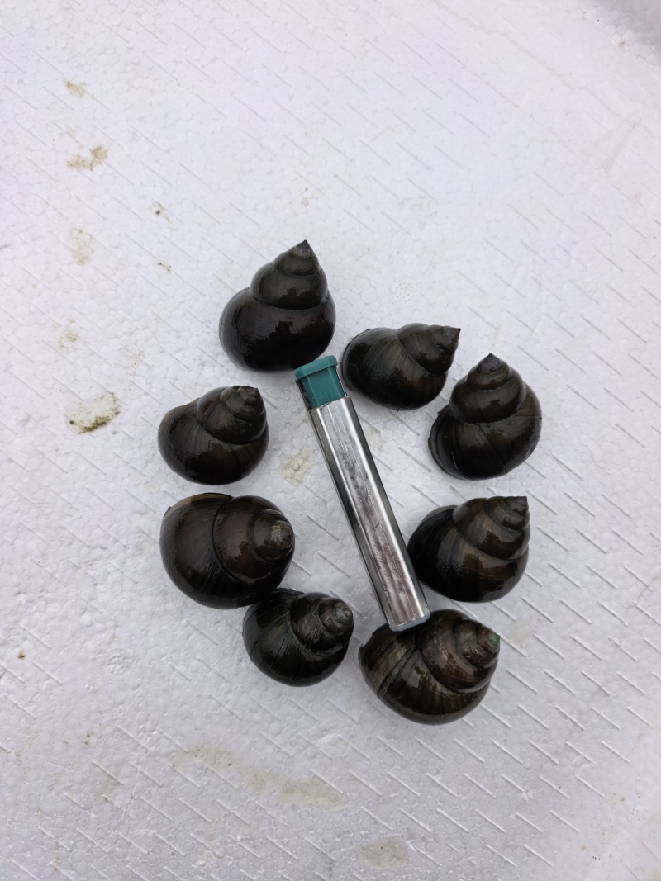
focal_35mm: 24
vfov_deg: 71.6
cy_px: 440
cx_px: 330
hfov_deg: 56.8
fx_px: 611
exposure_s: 1/1101
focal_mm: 6.98
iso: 50
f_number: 2
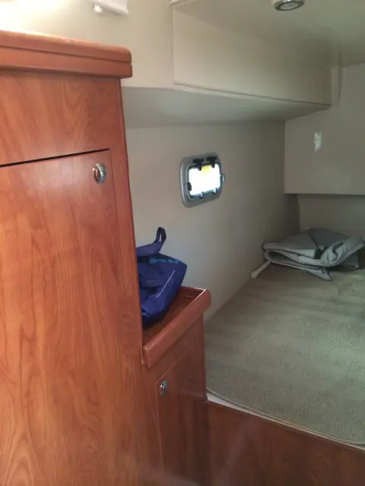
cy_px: 243
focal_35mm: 30
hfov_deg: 46.8
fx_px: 422
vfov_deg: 60.0
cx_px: 182
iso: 400
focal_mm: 4.12
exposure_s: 1/15
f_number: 2.2
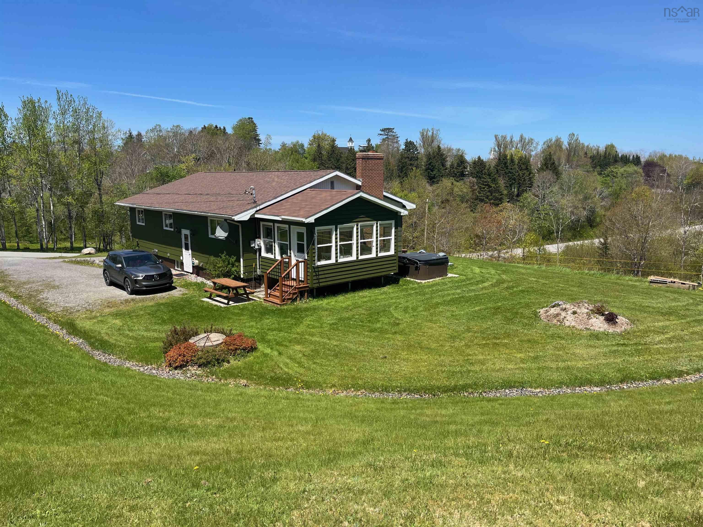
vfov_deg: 53.1
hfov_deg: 67.3
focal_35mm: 26
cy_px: 264
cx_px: 352
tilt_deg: -11.1
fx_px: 528
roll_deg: -0.1
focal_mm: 5.1
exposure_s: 1/2899
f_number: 1.6
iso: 50
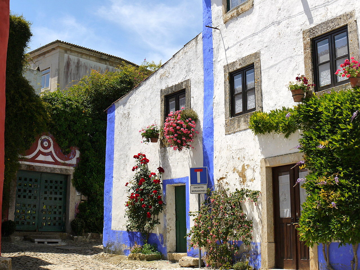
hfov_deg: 34.3
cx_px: 180
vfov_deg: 26.1
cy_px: 135
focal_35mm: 56
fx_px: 582
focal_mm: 28
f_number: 8
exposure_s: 1/200
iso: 125
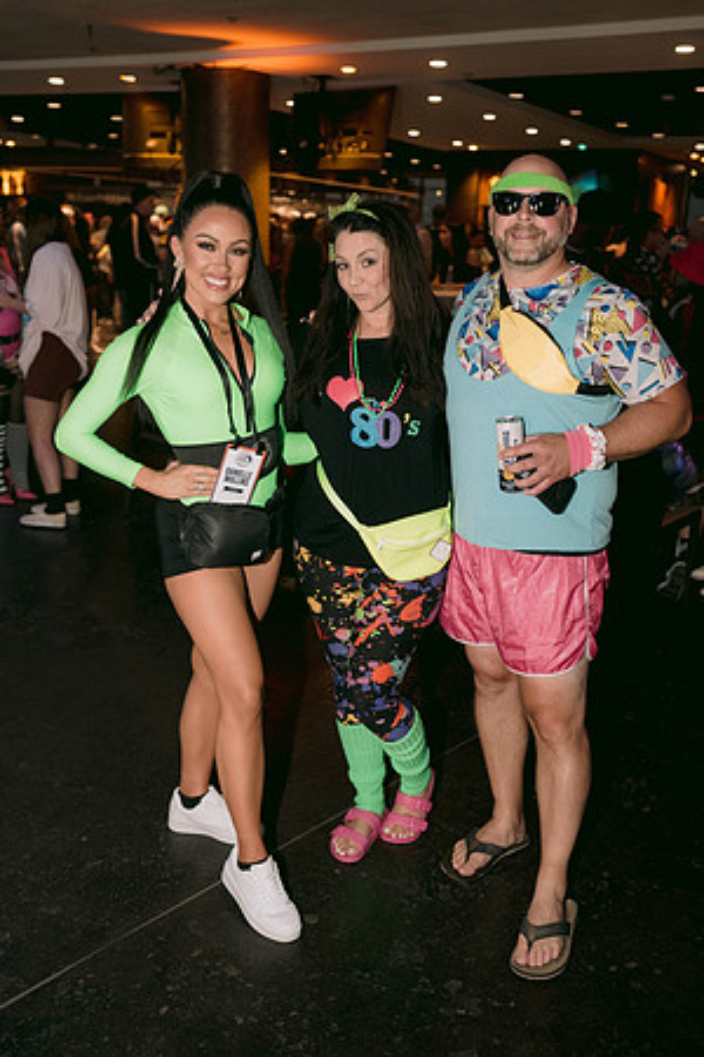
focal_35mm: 35
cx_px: 352
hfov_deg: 37.9
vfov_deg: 54.4
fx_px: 1027
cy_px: 528
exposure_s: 1/160
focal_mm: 35
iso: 1600
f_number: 2.8
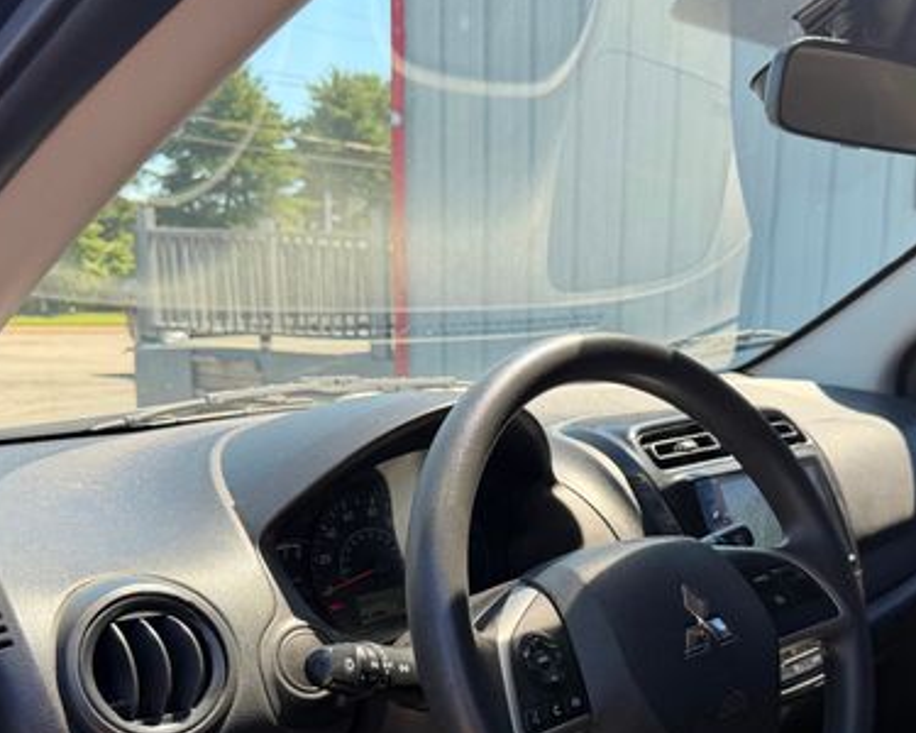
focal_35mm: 40
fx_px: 1084
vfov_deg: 36.3
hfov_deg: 45.4
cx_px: 567
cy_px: 569
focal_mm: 6.76
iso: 80
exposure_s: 1/643
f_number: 1.78
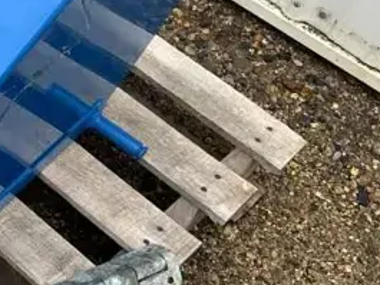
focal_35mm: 87
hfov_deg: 19.9
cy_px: 93
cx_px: -166
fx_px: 955
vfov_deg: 16.9
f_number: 1.78
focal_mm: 6.86
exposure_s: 1/271
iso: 80
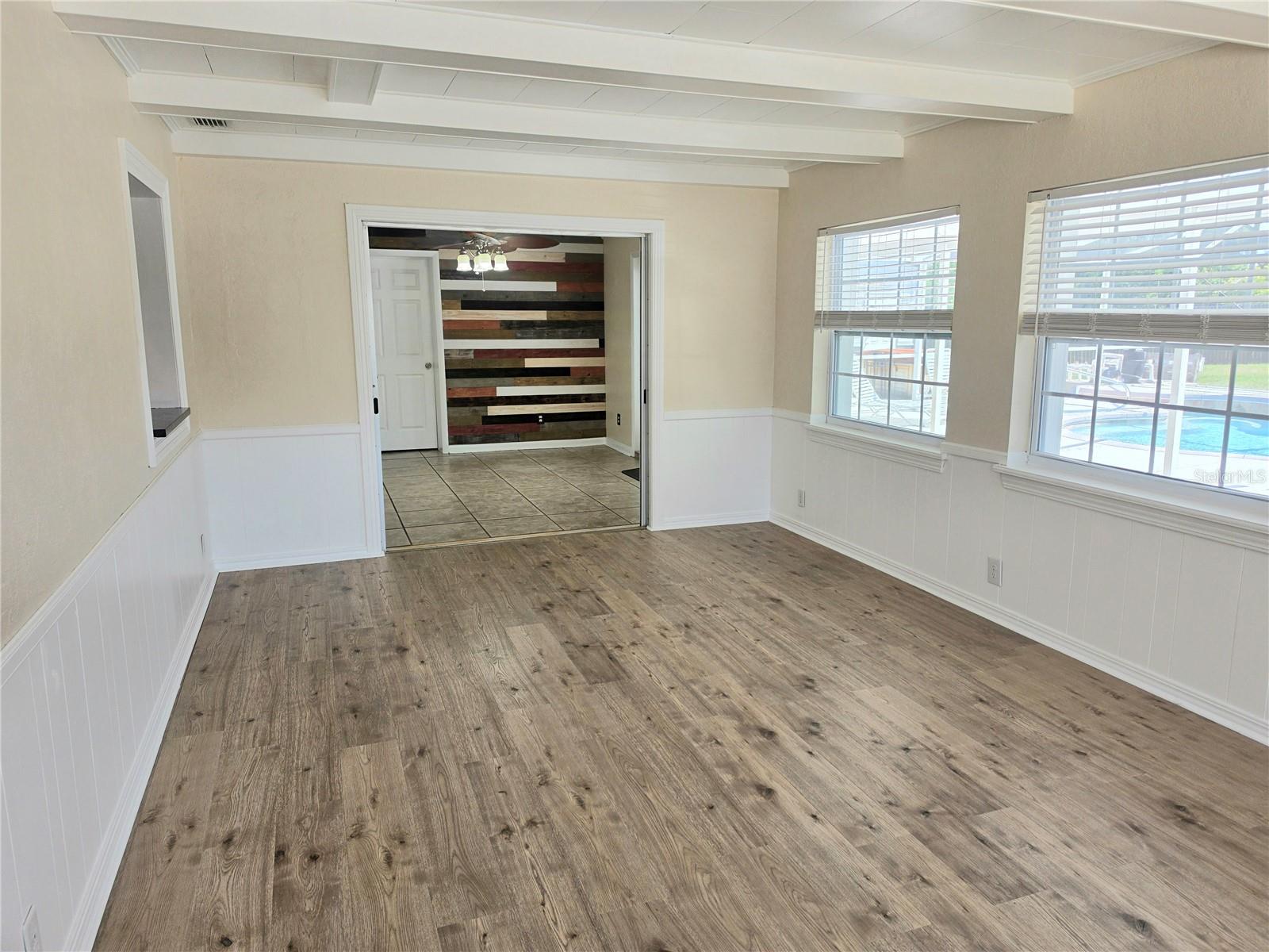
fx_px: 843
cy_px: 476
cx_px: 634
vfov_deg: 58.9
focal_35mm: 23
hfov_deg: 73.9
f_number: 1.4
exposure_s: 1/120
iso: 16
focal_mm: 6.5
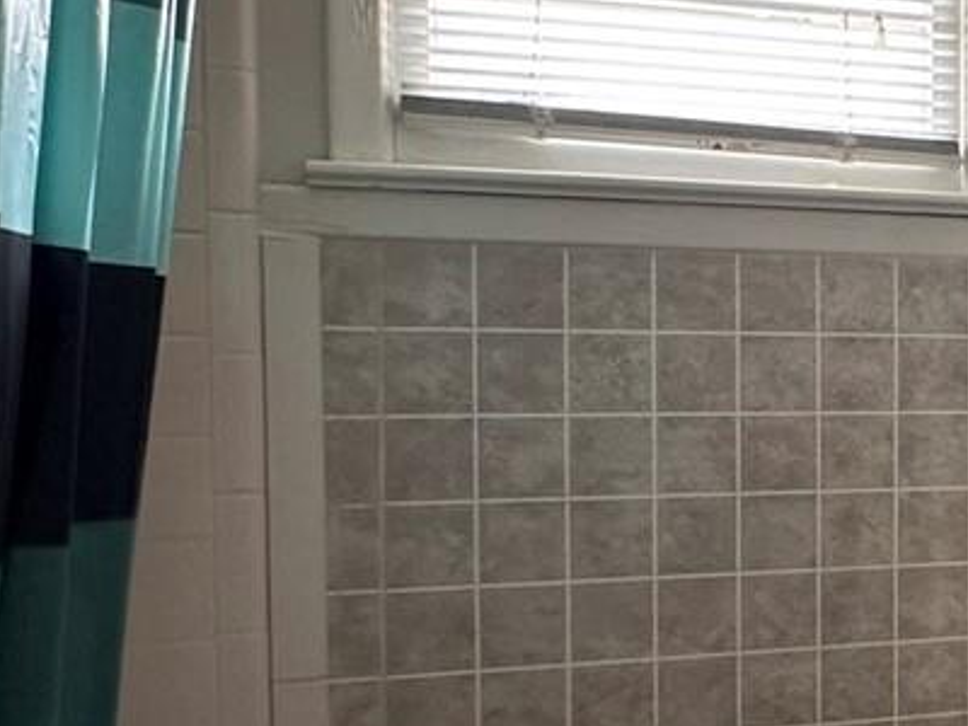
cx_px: 1142
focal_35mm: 56
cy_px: 421
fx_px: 1566
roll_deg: -0.2
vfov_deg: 26.1
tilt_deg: -1.7
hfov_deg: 29.8
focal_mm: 2.22
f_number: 2.2
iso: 320
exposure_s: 1/49
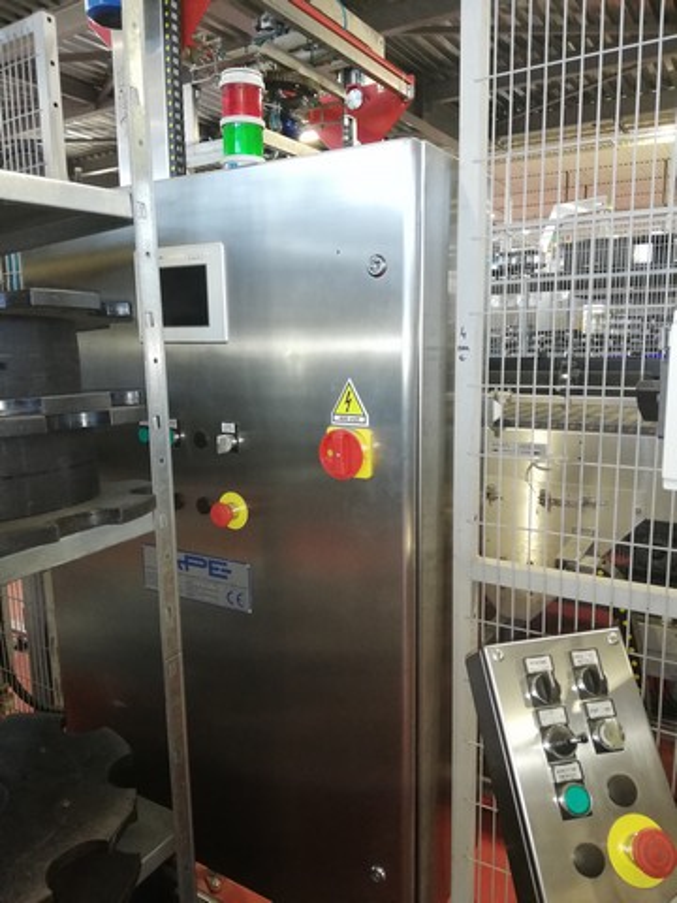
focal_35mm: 26
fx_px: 678
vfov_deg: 67.3
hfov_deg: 53.1
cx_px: 338
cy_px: 452
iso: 320
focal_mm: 3.81
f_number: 2.2
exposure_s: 1/33.3
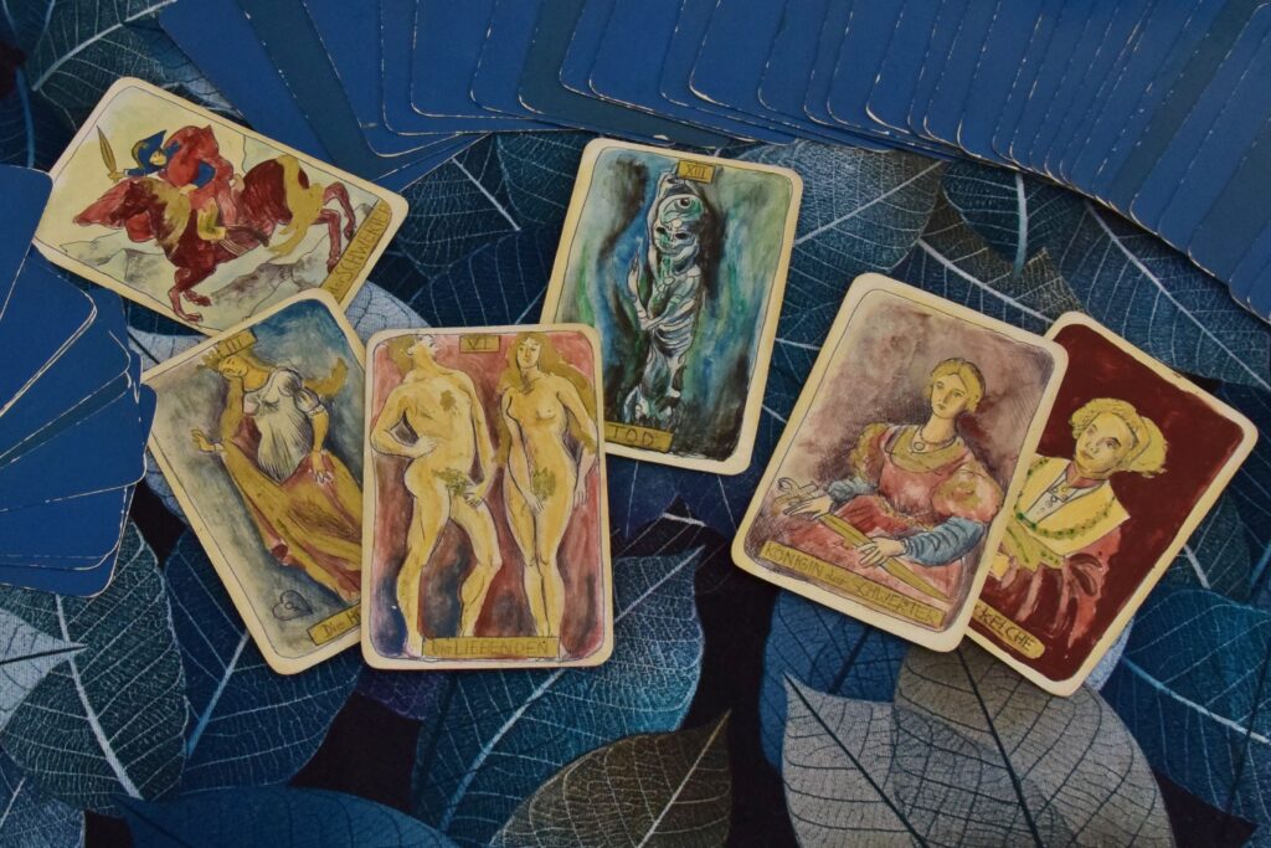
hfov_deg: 67.4
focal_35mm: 27
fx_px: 953
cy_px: 424
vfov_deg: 47.9
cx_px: 636
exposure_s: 1/8
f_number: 11
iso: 1250
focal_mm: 18
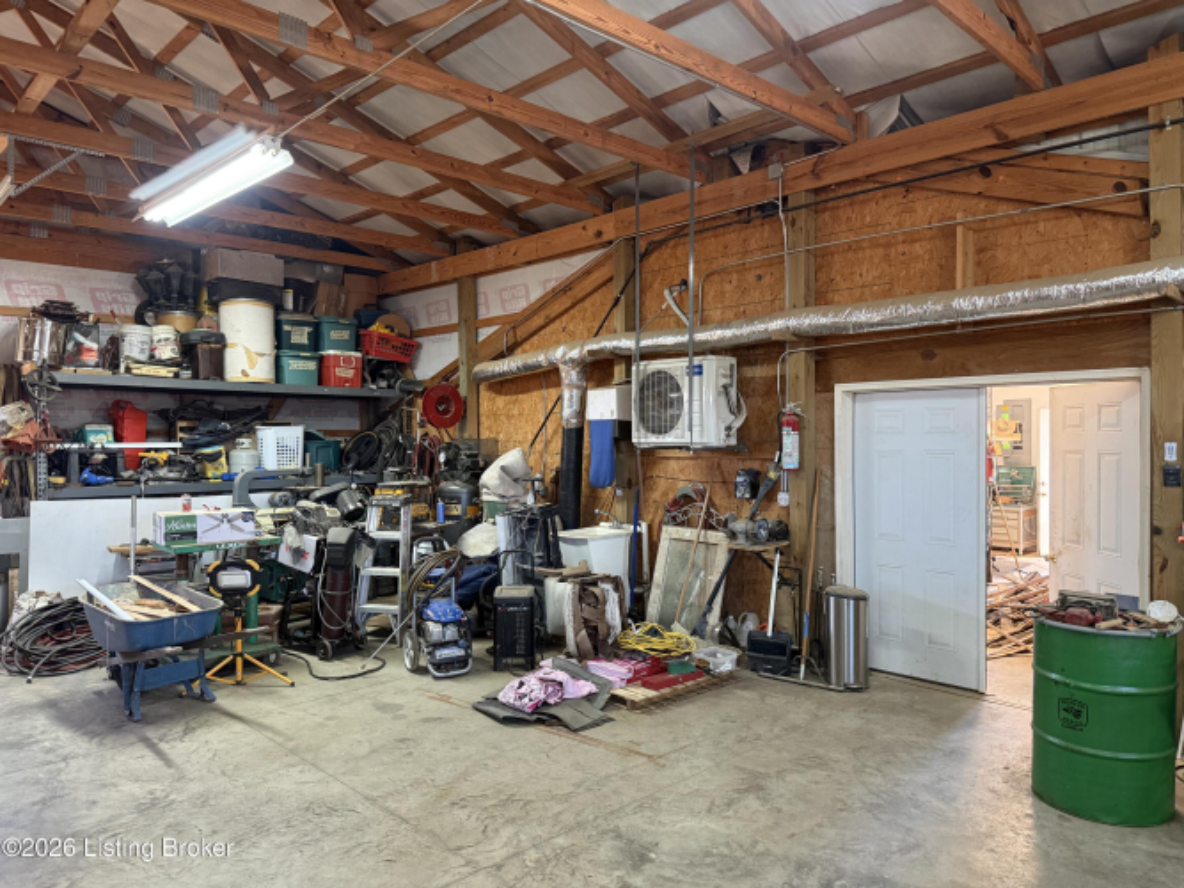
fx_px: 821
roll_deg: +0.2
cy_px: 444
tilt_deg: +0.3
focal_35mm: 24
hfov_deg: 71.6
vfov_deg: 56.8
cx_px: 592
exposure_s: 1/60
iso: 500
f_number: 1.78
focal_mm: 6.76
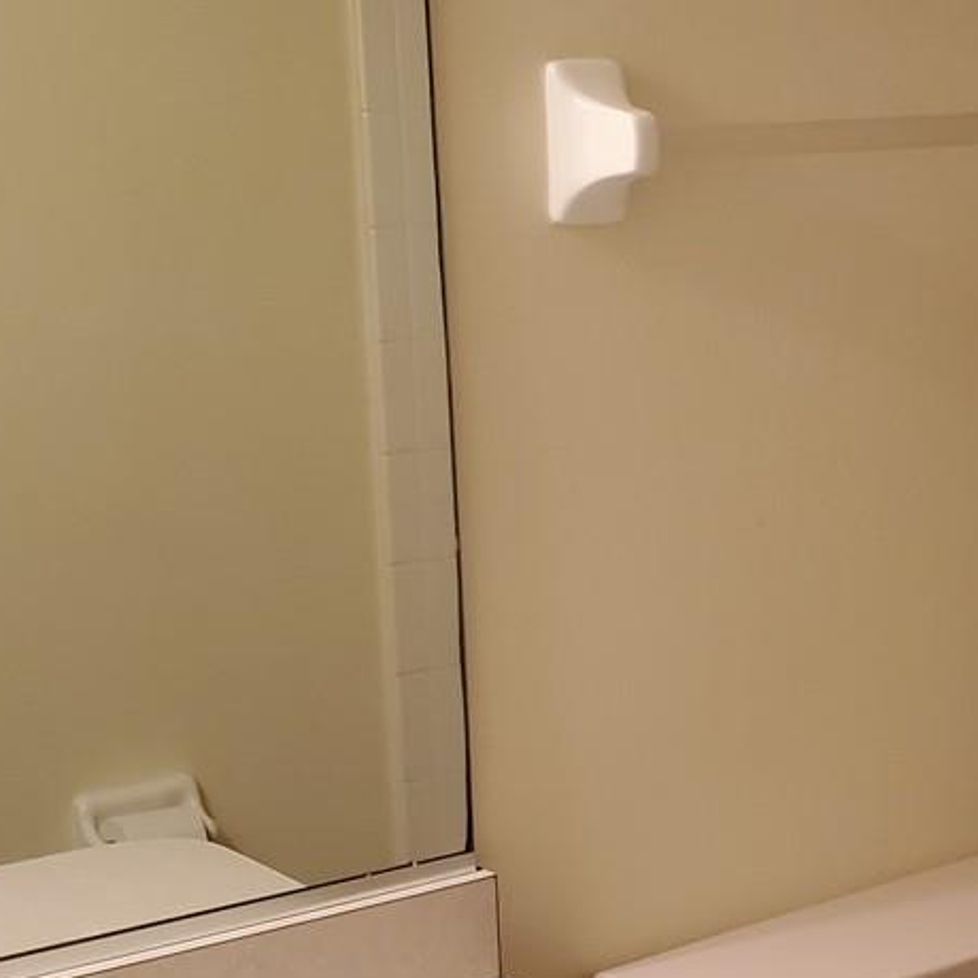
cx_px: 855
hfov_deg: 21.2
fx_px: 2557
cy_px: 527
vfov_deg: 21.6
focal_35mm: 80
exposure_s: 1/40
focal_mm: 4.3
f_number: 1.5
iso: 320
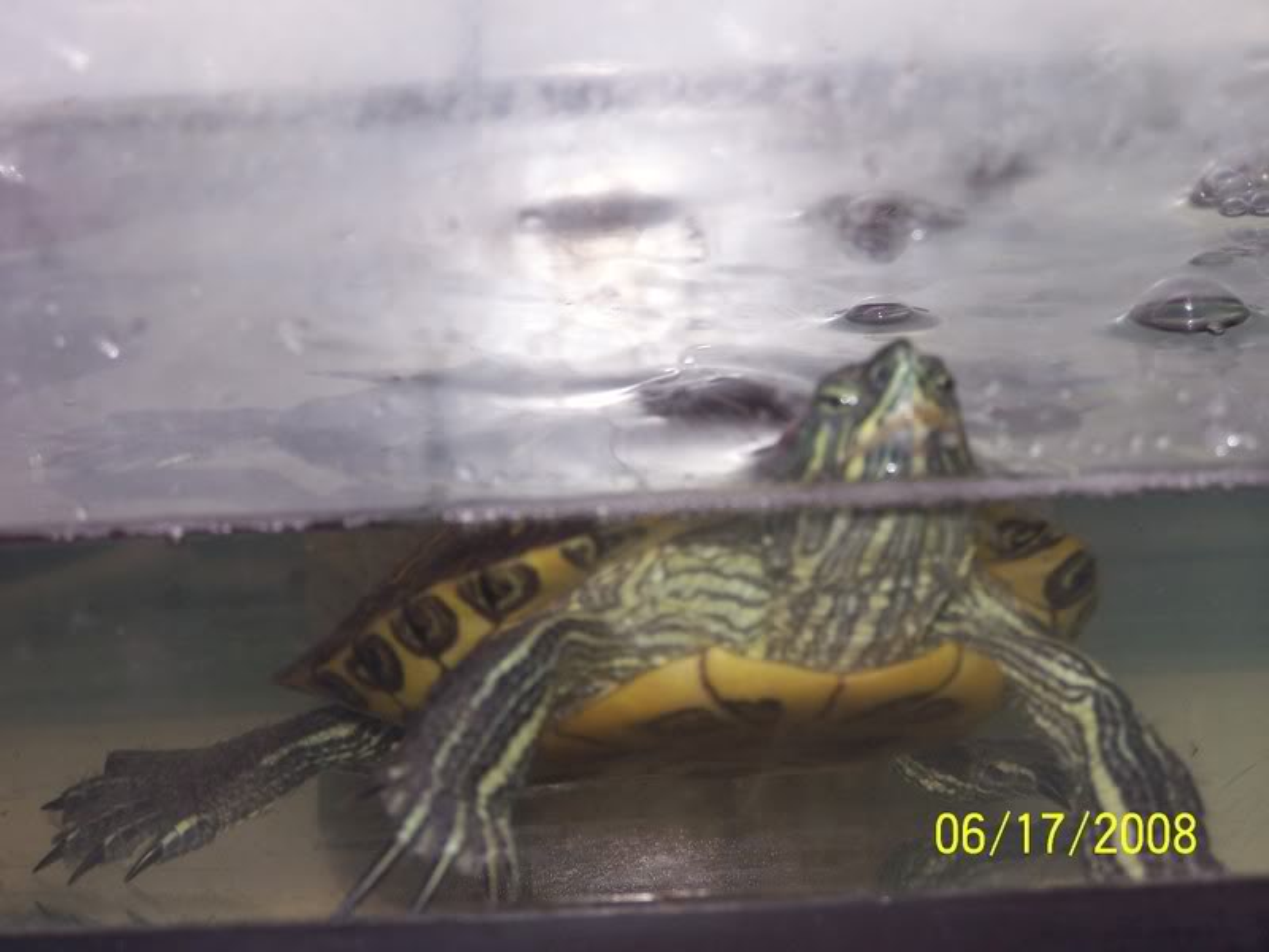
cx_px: 634
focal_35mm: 159
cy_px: 476
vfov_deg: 9.3
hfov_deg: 12.4
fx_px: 5829
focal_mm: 26.4
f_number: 3.2
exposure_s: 1/125
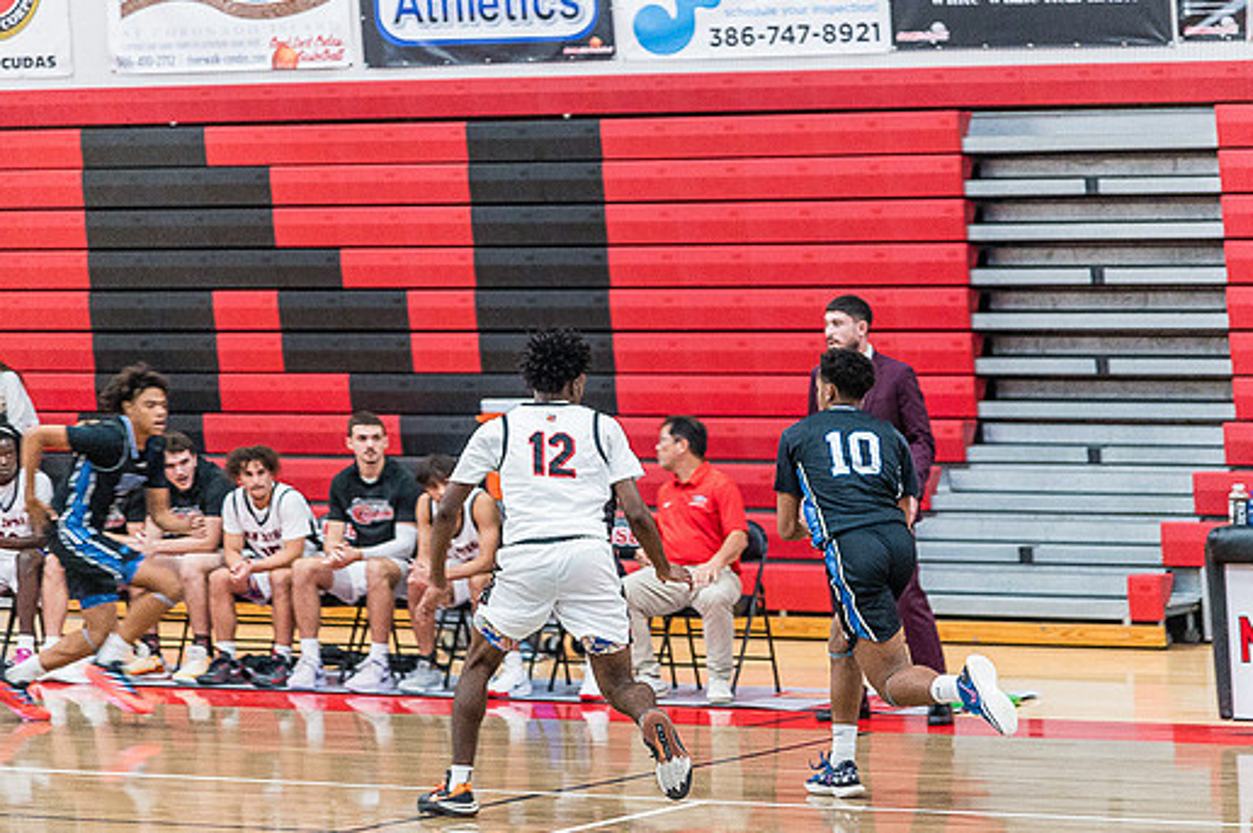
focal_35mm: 135
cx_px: 673
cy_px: 406
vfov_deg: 10.1
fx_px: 4694
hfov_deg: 15.2
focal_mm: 120
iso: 5000
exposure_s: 1/320
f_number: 4
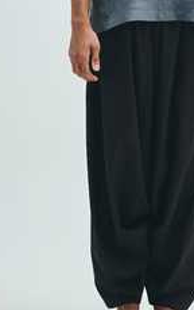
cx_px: 156
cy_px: 18
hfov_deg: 9.1
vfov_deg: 14.3
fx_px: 1217
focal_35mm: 144
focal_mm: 62
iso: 400
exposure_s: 1/125
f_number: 8
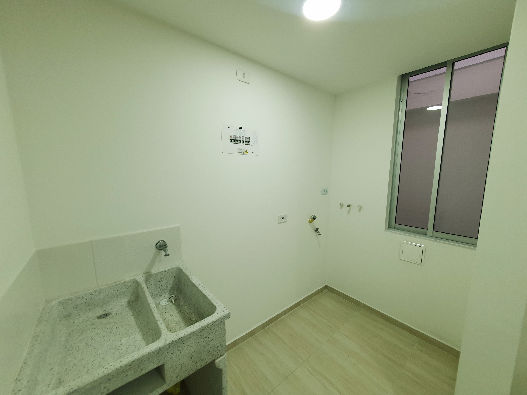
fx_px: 198
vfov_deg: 89.9
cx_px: 264
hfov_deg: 106.2
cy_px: 198
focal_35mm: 13
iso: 64
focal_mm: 1.8
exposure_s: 1/60.2
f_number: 2.2
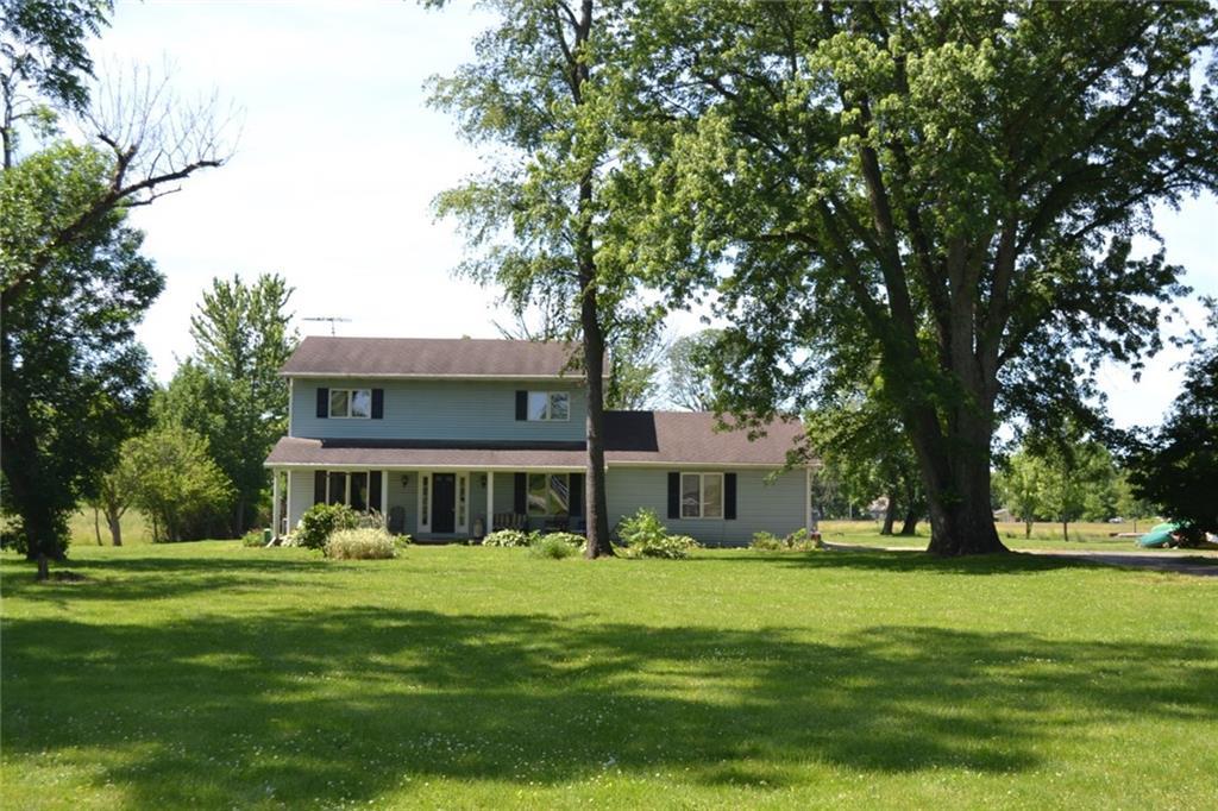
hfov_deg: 41.1
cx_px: 609
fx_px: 1623
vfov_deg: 28.1
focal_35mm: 48
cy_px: 406
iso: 100
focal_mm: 32
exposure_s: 1/200
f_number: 6.3
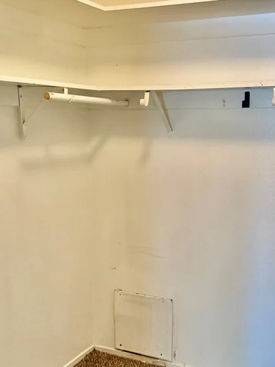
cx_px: 165
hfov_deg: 32.8
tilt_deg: -11.6
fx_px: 466
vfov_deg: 42.8
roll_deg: -0.4
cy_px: 219
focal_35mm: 44
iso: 800
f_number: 1.78
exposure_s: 1/60
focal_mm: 6.76
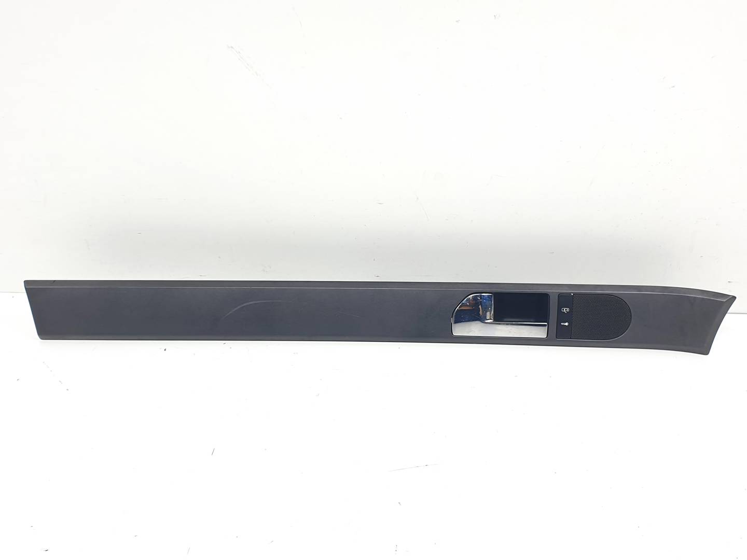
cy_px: 280
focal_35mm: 26
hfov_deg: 67.3
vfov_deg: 53.1
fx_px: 561
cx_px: 374
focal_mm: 4.3
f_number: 2.4
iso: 50
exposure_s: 1/159
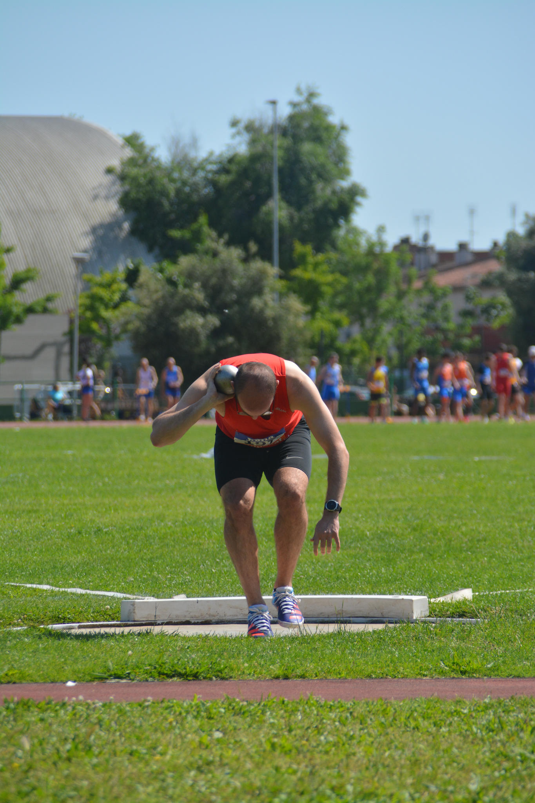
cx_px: 268
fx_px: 6688
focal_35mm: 300
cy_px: 402
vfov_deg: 6.9
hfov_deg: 4.6
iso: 400
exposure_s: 1/1600
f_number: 7.1
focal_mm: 200
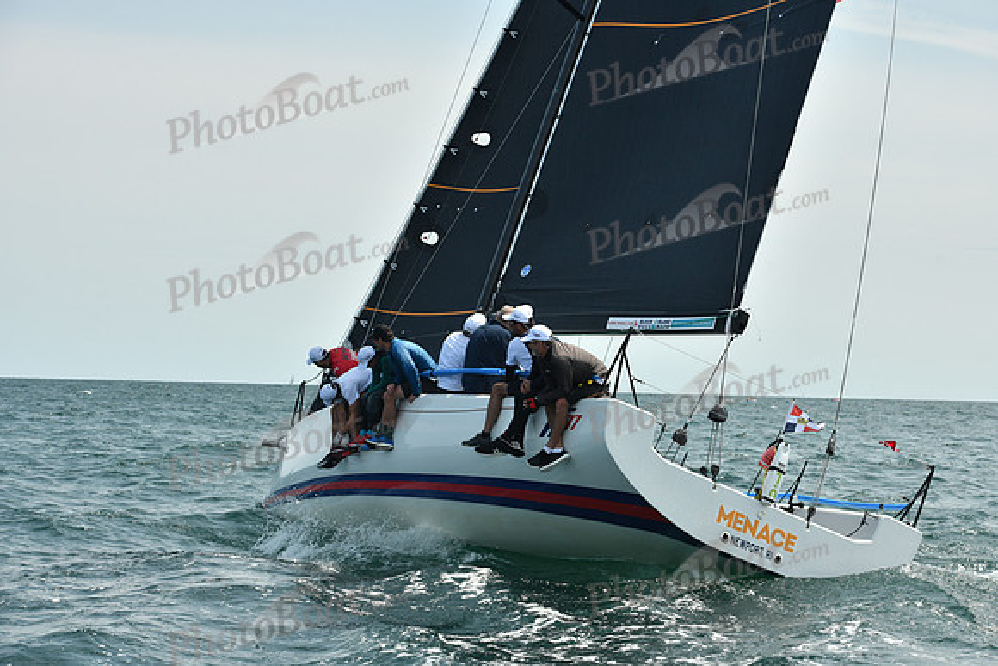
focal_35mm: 70
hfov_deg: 28.8
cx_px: 499
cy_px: 333
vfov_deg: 19.5
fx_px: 1941
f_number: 7.1
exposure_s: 1/1250
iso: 320
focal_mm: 70
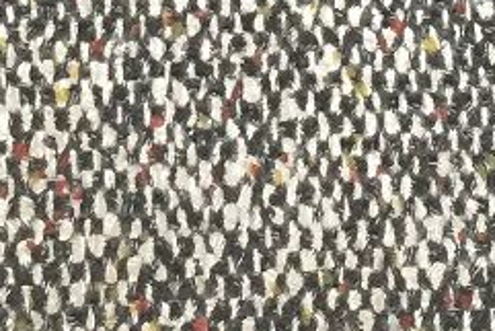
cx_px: 226
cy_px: -119
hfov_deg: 10.1
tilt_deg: -65.2
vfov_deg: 6.7
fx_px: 2807
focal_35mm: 204
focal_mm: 4.15
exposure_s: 1/33
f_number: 2.2
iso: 320
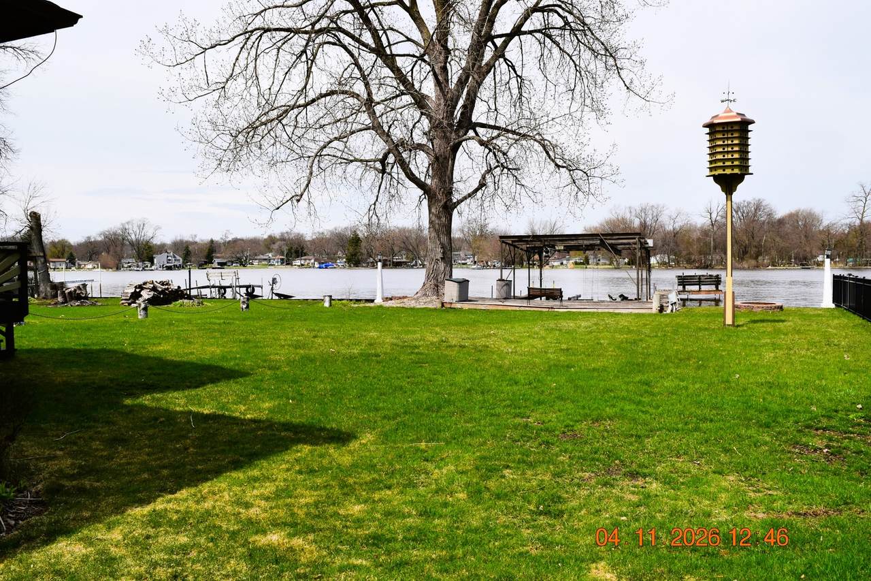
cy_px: 290
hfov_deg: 67.4
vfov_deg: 47.9
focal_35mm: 27
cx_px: 436
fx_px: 653
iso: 320
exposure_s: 1/500
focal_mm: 18
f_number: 11
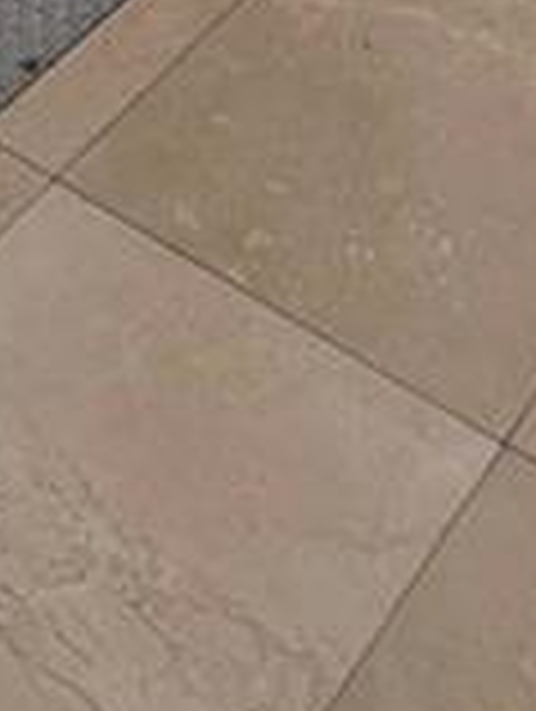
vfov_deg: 12.4
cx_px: 245
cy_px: -1282
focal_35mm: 91
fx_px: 1874
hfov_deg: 16.3
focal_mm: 2.02
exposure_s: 1/40
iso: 60
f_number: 1.7
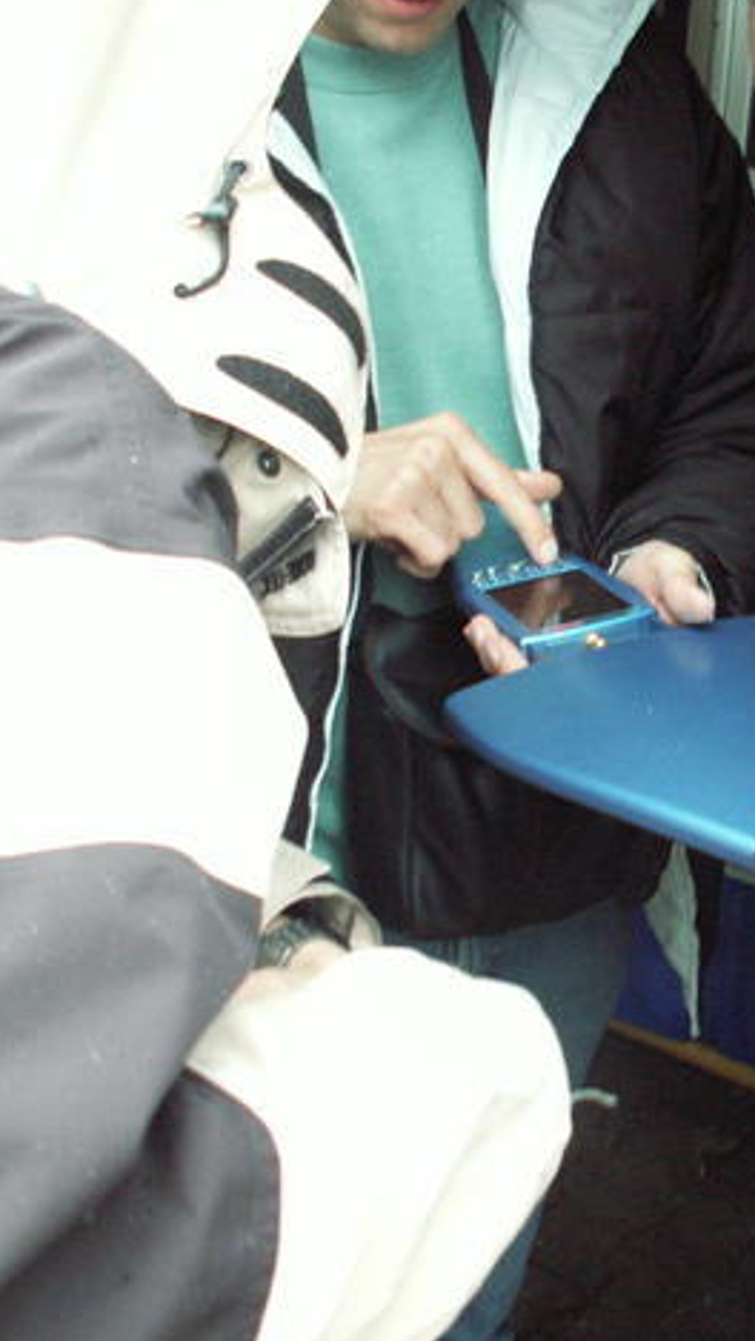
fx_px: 1850
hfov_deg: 22.6
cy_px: 669
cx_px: 655
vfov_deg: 39.9
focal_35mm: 52
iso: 160
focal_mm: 5.86
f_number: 2.8
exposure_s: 1/40
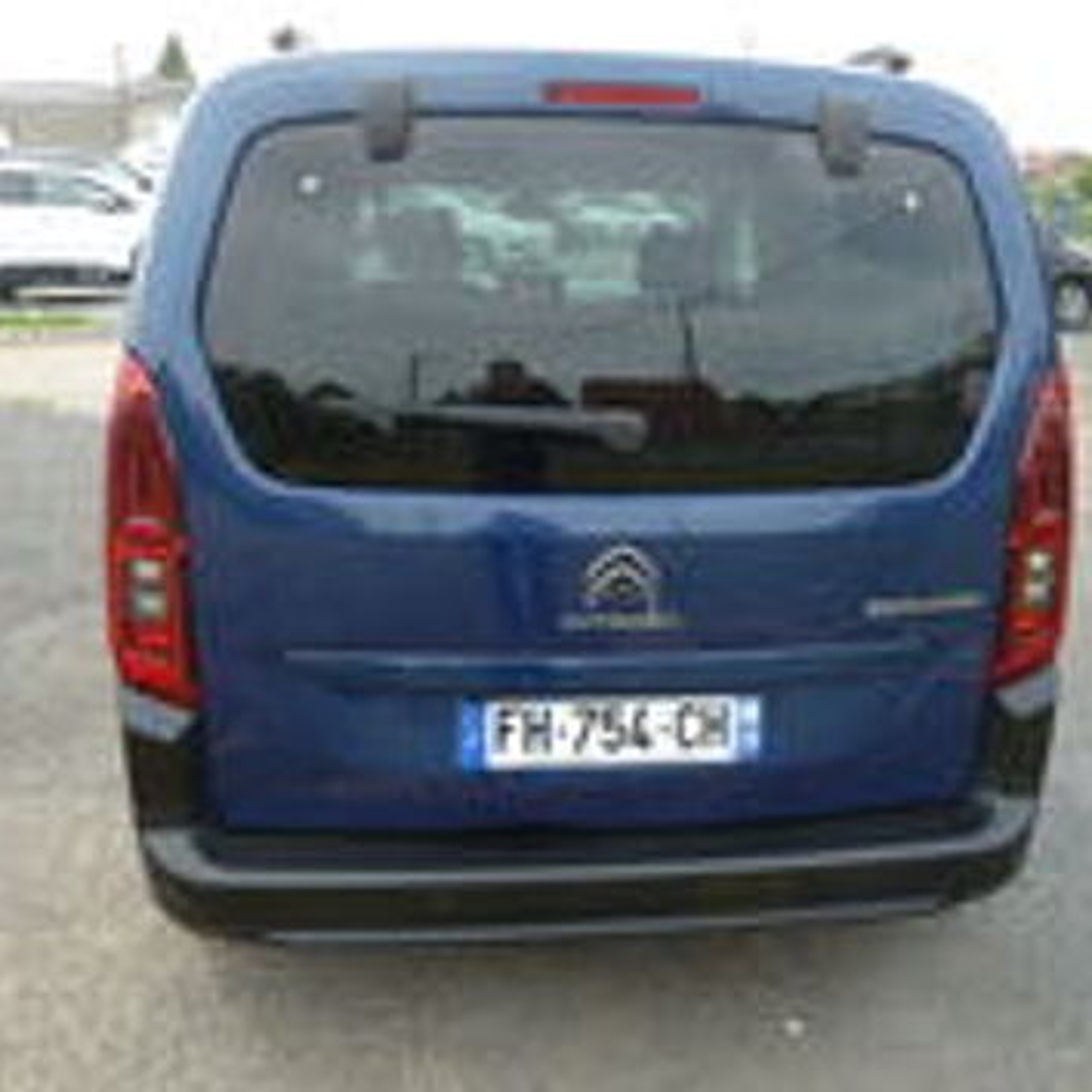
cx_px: 611
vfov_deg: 54.0
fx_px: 1071
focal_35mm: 30
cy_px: 540
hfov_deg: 53.9
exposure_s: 1/100
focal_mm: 4.1
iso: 80
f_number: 4
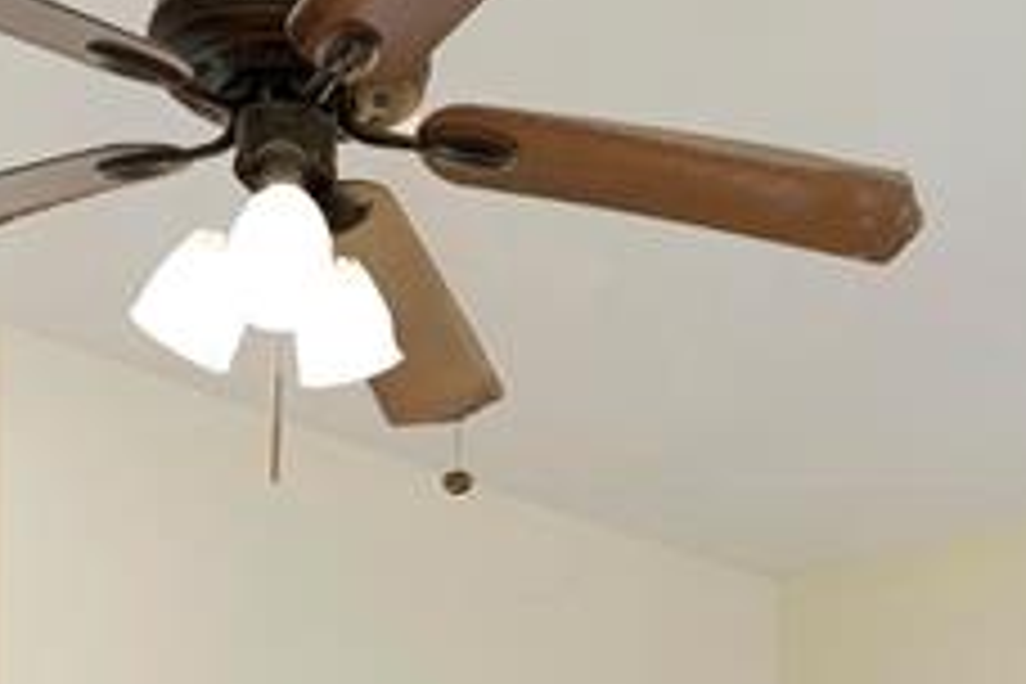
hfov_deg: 28.0
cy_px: 1285
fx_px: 2052
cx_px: 446
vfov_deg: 15.7
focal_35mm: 72
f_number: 4.5
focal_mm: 16
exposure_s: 1.6
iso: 100
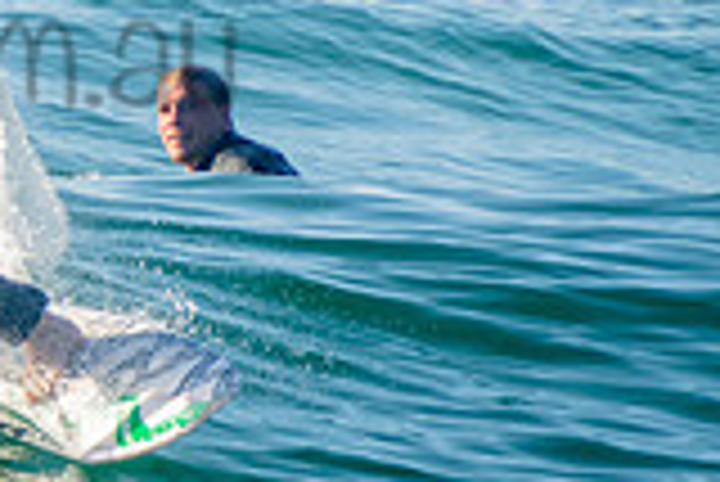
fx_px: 43518
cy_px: 2
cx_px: -238
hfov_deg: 0.9
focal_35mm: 2174
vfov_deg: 0.6
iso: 280
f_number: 5.6
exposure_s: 1/1250
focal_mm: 400
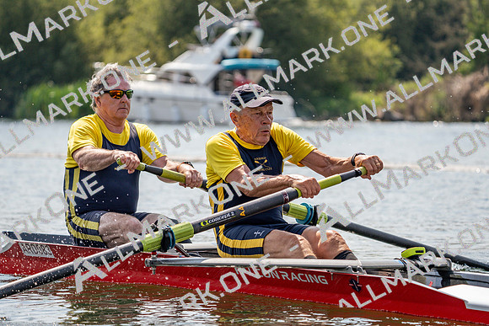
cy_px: 163
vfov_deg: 6.9
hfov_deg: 10.3
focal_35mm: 200
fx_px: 2717
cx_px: 244
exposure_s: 1/1600
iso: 200
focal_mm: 200
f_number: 5.6
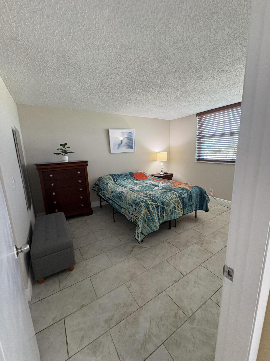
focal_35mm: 14
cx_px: 135
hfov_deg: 85.7
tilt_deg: -9.9
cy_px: 180
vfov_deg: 102.1
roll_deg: +1.9
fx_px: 146
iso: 160
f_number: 2.2
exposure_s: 1/60
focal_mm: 2.22
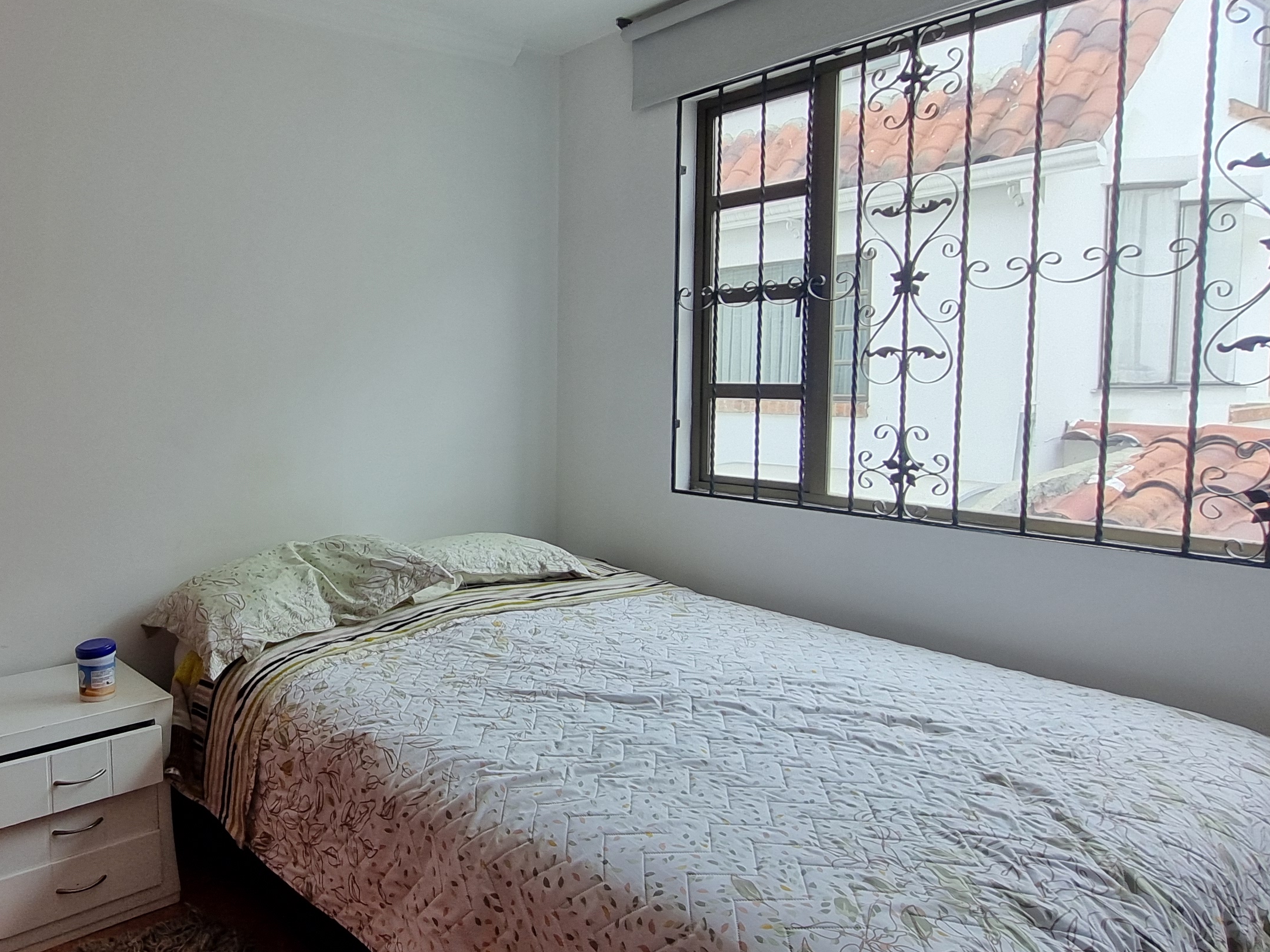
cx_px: 325
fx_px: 880
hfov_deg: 67.3
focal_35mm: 24
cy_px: 432
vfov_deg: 56.7
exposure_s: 1/224
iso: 50
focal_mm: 1.74
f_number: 2.2
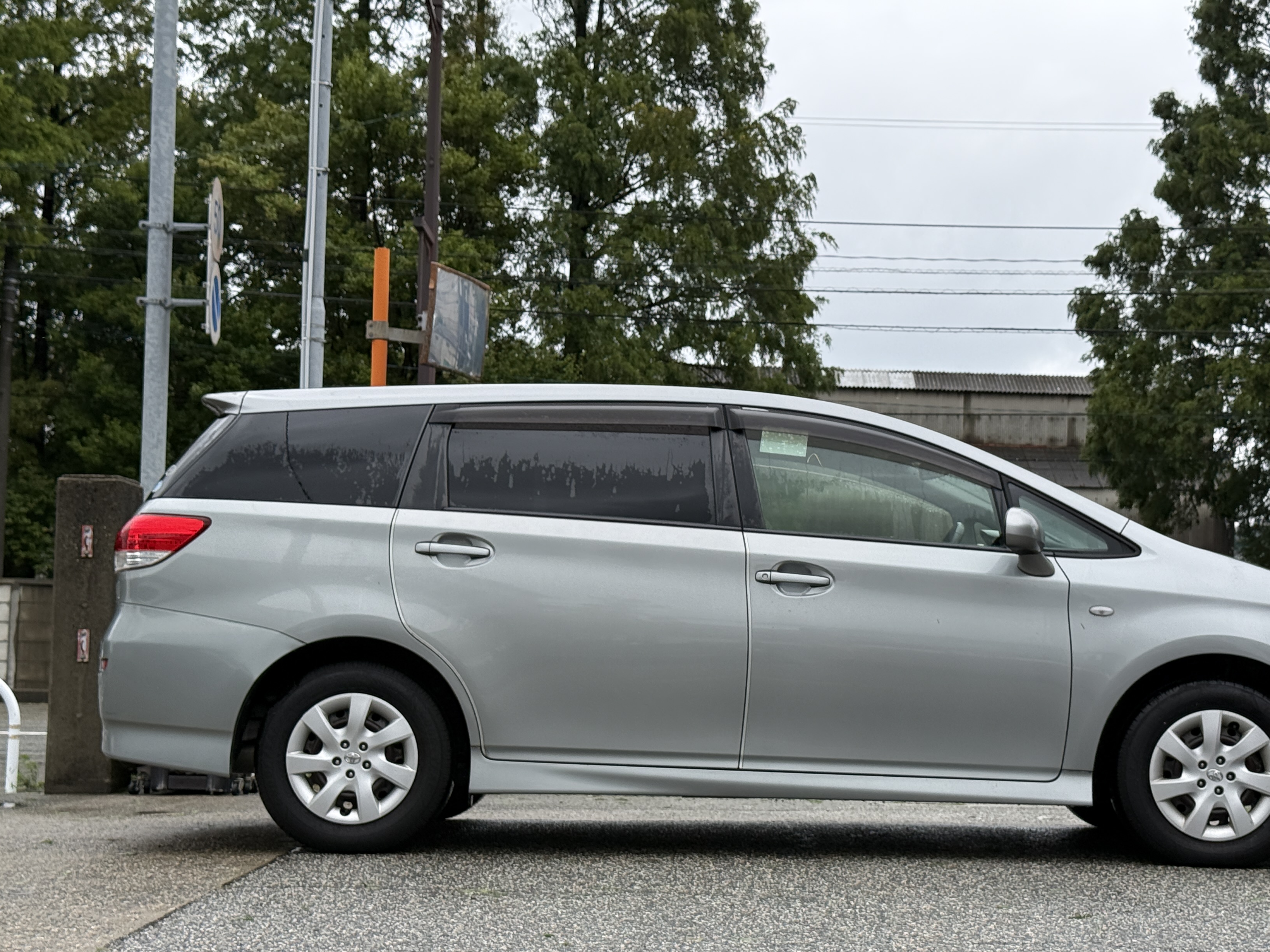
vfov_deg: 24.8
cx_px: 751
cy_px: 573
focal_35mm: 59
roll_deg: -1.6
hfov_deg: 32.6
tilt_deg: +2.5
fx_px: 2165
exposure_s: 1/1203
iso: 100
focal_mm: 6.76
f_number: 1.78
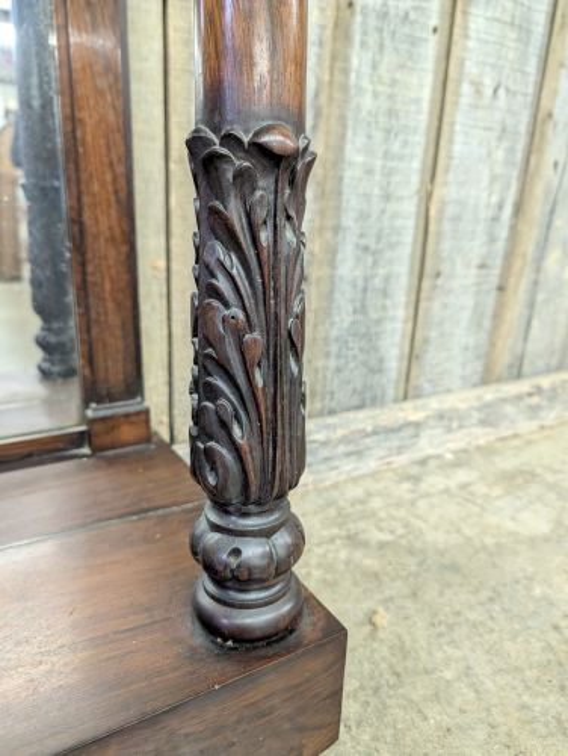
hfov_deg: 56.9
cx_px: 284
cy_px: 378
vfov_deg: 71.5
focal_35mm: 24
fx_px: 524
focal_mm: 6.9
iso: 1331
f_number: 1.68
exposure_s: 1/60
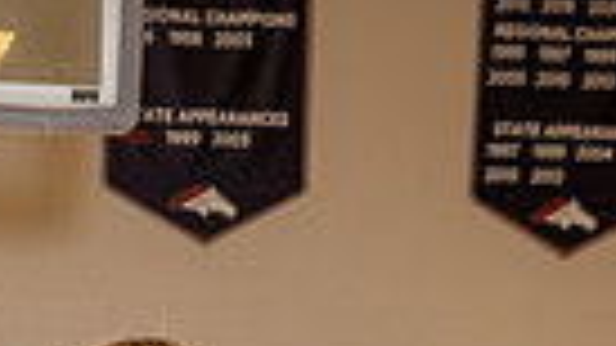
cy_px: 885
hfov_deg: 17.5
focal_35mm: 120
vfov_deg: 8.9
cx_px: 31
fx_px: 1960
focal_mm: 35
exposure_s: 1/250
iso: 640
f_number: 5.6
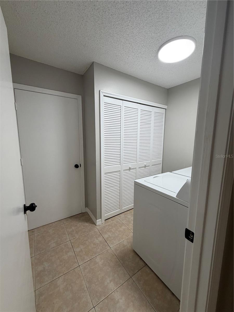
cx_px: 117
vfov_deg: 102.1
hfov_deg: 85.7
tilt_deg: -7.9
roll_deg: -0.6
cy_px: 156
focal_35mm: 14
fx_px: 126
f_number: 2.2
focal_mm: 2.22
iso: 160
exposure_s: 1/120
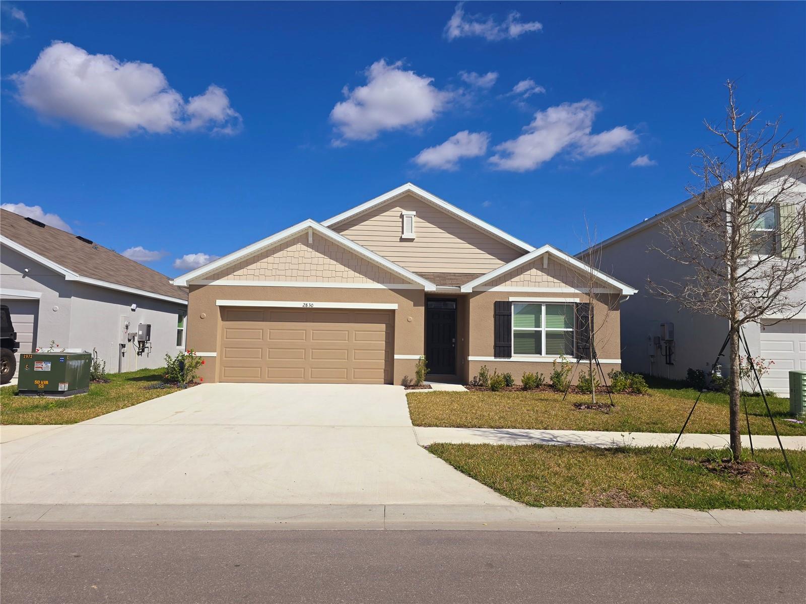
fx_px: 535
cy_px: 302
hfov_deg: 73.9
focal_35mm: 23
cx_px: 403
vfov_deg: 58.9
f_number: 1.7
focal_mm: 6.3
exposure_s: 1/2000
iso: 12
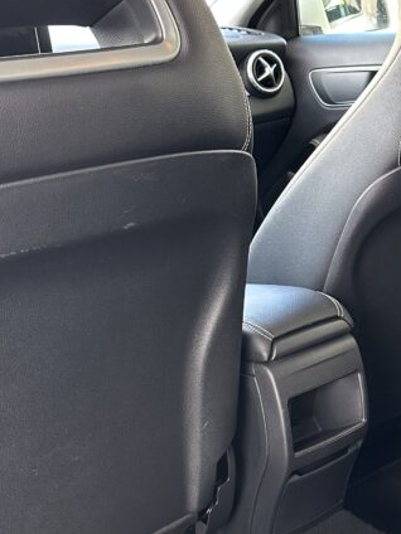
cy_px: 298
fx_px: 927
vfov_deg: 32.2
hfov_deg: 24.2
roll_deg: +3.8
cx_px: 290
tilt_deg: -19.9
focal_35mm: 60
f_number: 1.78
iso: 250
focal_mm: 6.86
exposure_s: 1/83
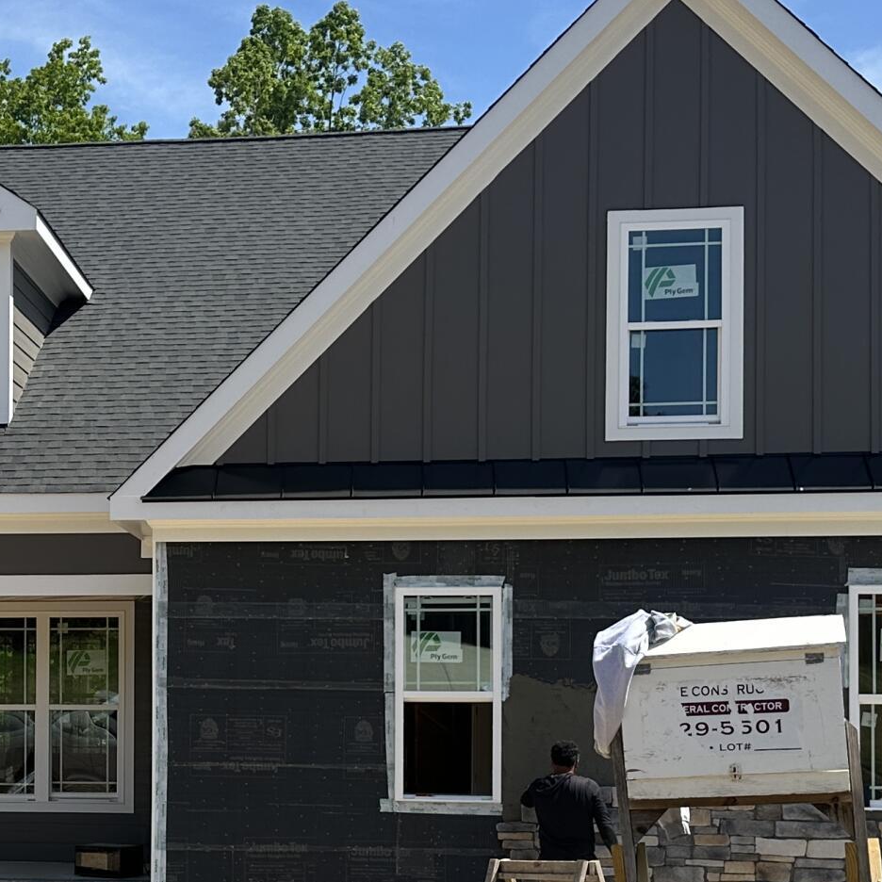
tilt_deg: +2.0
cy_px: 637
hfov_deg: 24.7
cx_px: 117
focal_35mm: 68
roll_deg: -0.6
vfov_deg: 25.1
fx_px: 1960
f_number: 1.78
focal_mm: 6.86
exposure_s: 1/3597
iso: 80
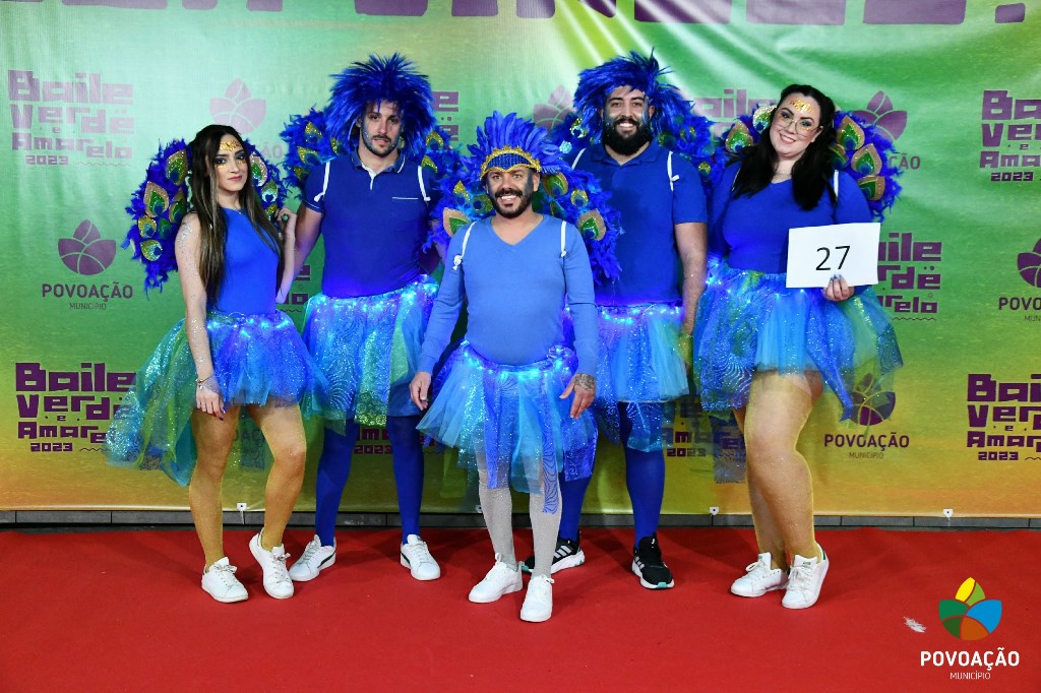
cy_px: 346
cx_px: 520
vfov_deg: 29.8
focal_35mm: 45
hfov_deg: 43.6
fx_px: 1301
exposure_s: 1/125
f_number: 4.2
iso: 3200
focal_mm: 30
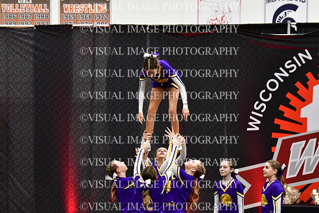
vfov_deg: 7.3
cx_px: 160
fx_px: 1657
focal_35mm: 187
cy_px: 106
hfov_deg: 11.0
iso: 5000
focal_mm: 125
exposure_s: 1/500
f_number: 3.5
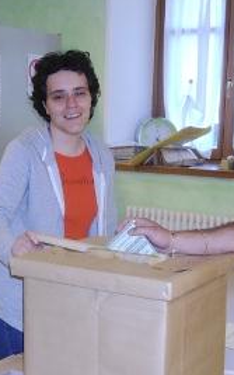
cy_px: 230
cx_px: 91
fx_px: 673
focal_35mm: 66
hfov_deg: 19.7
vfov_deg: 31.0
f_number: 2.8
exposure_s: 1/60
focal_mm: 4.7
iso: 100
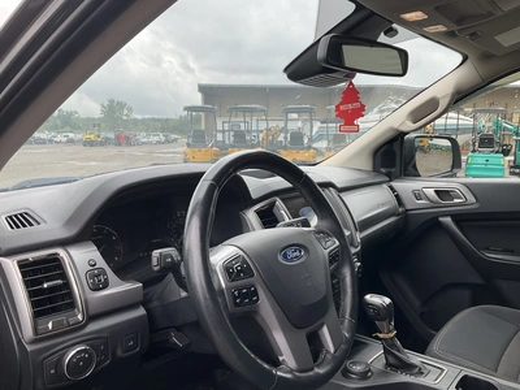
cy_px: 195
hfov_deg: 61.7
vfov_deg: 48.2
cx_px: 260
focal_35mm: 29
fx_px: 436
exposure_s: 1/180
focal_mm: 3
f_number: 1.8
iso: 20
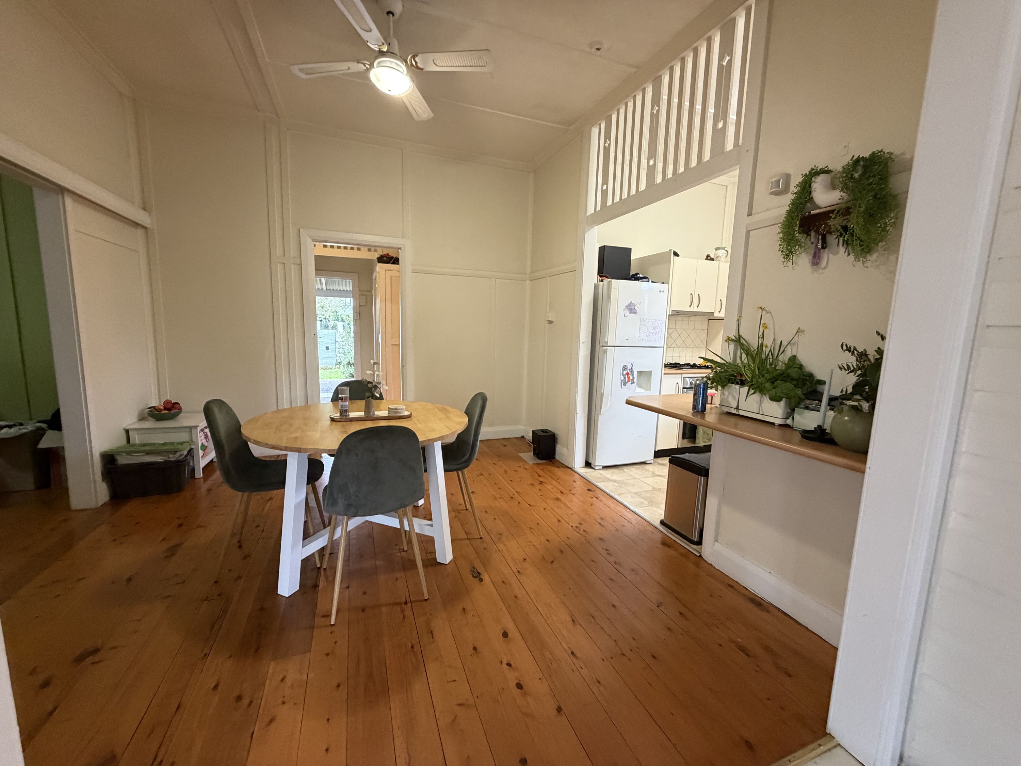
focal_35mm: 14
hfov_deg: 102.1
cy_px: 383
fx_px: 413
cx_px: 510
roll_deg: -1.6
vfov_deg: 85.7
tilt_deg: -7.7
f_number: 2.2
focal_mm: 2.22
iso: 400
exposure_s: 1/50
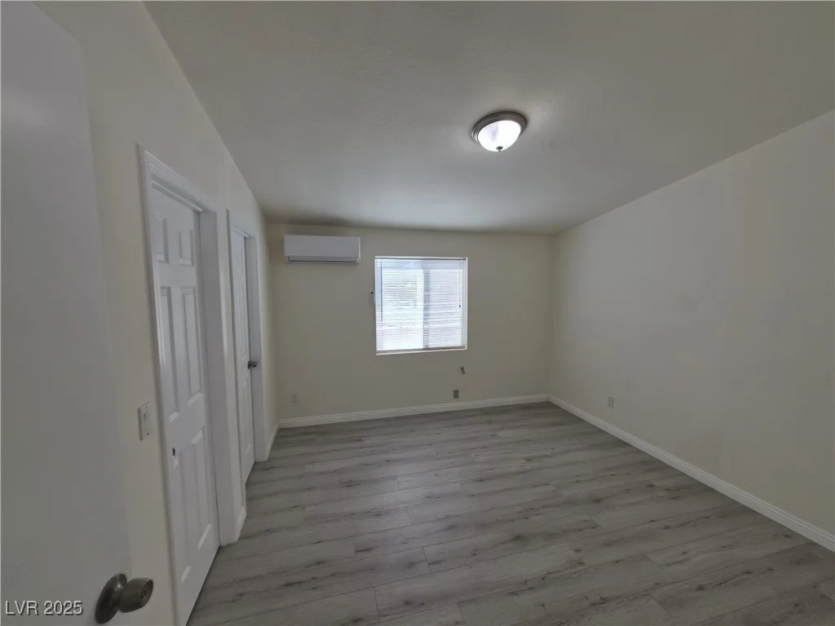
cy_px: 313
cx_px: 418
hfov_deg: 106.2
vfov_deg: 89.9
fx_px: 314
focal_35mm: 13
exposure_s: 1/120
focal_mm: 1.7
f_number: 2.2
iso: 25
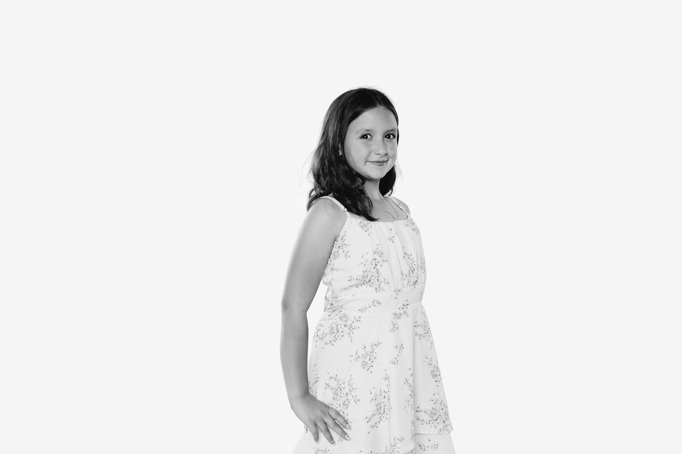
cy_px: 227
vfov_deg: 31.9
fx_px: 796
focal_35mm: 42
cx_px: 341
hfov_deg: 46.4
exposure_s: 1/200
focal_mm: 42
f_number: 8
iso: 320
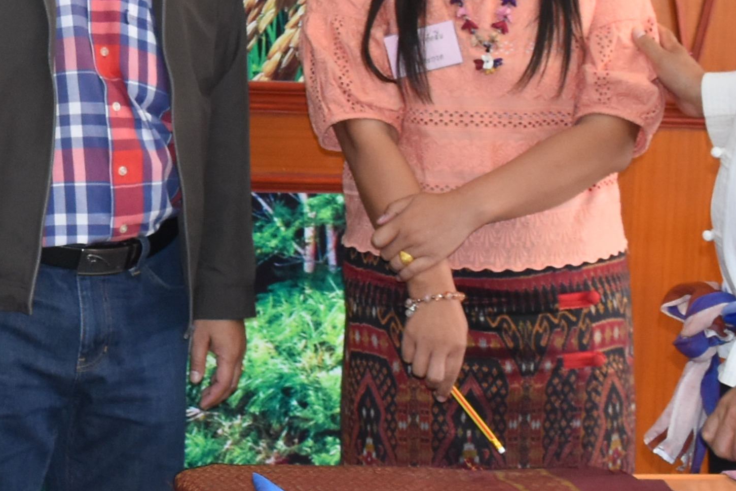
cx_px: -97
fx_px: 2535
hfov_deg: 16.0
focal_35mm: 124
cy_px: 23
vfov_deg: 11.0
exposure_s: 1/100
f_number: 5
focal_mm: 20
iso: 800
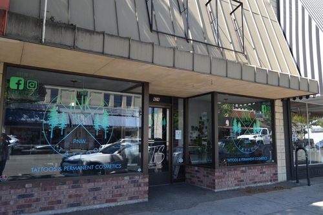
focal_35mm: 27
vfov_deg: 47.9
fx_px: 242
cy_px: 108
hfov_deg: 67.4
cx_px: 162
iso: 160
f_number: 5.6
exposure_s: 1/125
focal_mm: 18
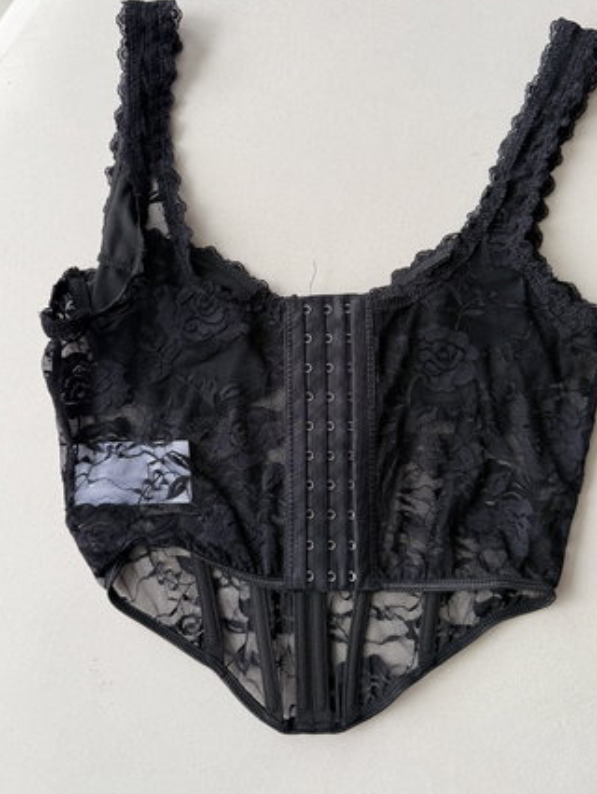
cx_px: 321
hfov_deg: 46.8
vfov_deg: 59.9
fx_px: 689
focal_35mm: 30
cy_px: 364
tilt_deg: -86.1
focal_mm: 6.76
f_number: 1.78
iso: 200
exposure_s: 1/121
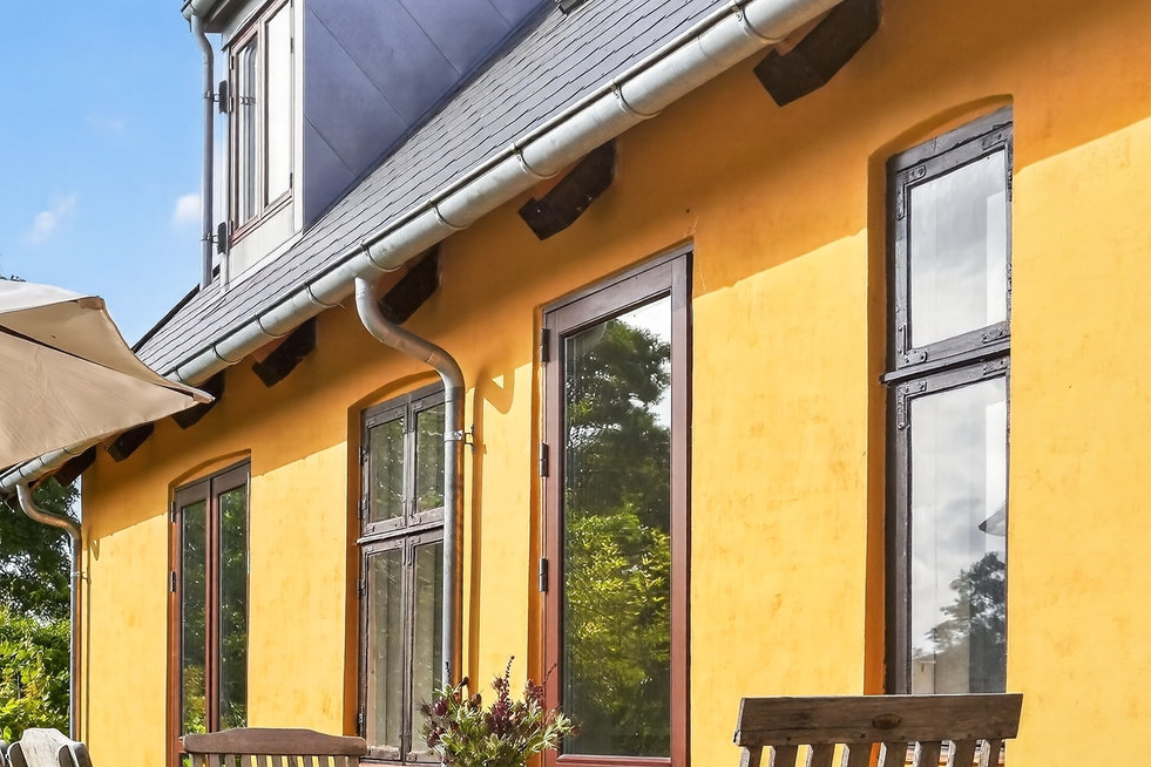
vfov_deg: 22.0
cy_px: 725
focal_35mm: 60
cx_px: 228
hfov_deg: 32.5
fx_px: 1918
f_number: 8
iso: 400
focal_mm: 23
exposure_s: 1/2000
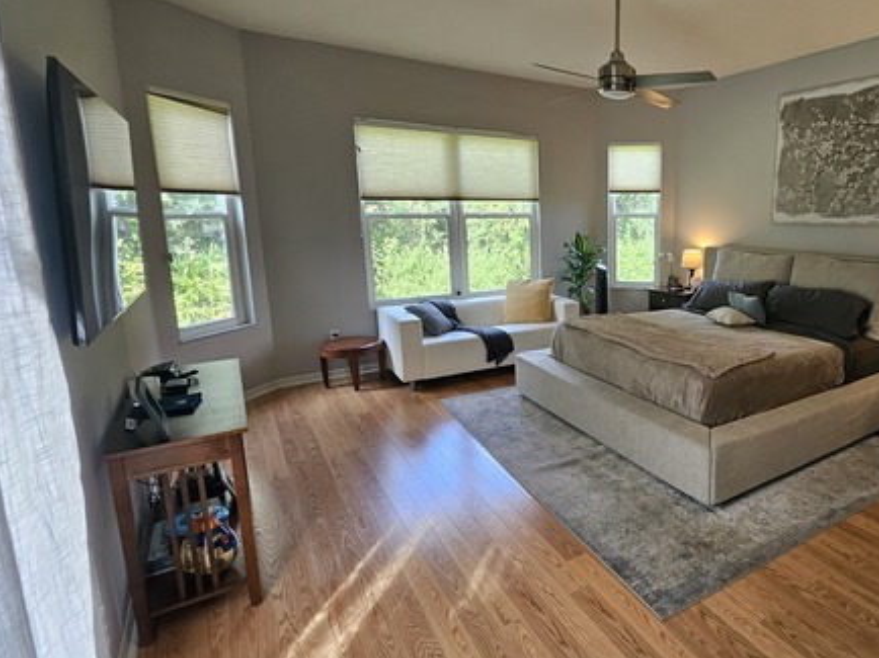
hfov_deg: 75.6
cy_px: 306
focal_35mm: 20
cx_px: 663
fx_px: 508
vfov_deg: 65.8
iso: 125
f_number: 2.2
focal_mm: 1.74
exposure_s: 1/60
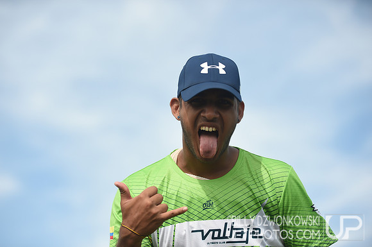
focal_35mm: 122
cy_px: 124
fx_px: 1259
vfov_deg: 11.2
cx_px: 186
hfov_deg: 16.8
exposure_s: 1/1250
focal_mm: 122
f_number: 2.8
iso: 100
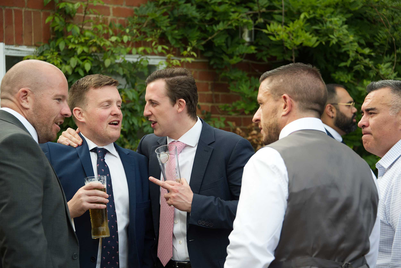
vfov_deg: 11.8
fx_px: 1293
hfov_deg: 17.6
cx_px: 200
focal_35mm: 116
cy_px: 134
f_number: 5.6
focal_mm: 116
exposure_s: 1/200
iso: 640
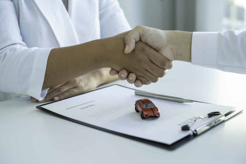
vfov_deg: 27.0
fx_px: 342
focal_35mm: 50
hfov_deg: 39.6
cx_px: 123
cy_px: 82
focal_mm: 50
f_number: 3.2
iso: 160
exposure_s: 1/100
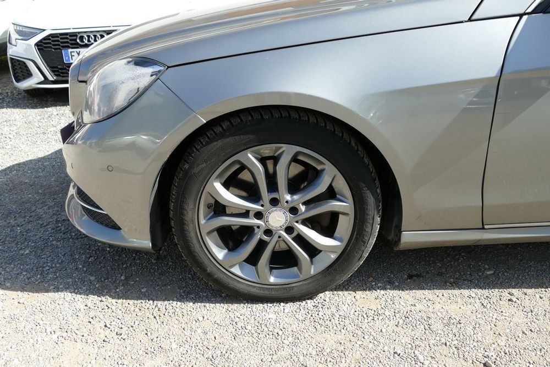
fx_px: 489
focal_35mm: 32
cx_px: 275
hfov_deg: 58.7
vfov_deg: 41.1
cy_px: 184
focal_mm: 11.6
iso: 125
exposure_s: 1/800
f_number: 3
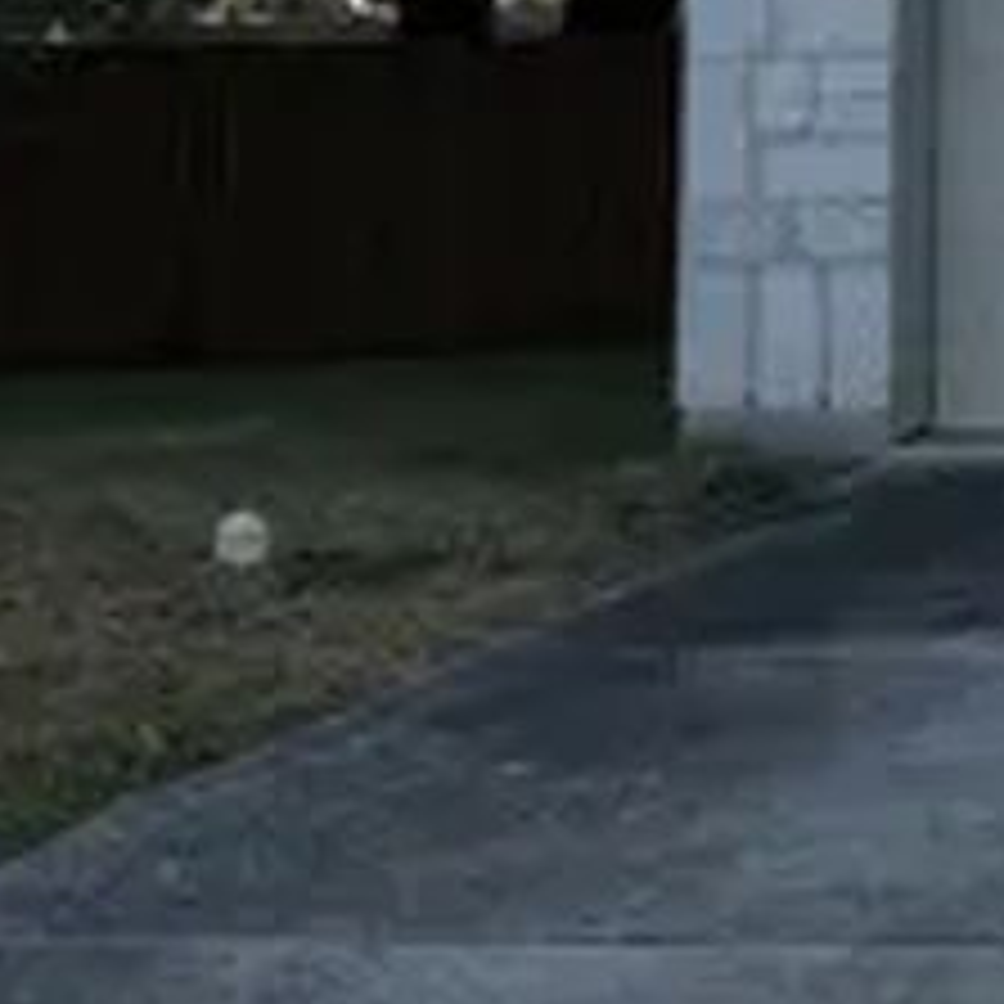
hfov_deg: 11.9
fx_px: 4266
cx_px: 2040
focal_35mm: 130
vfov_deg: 13.1
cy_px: -200
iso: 100
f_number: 1.78
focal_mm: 6.76
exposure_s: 1/3279
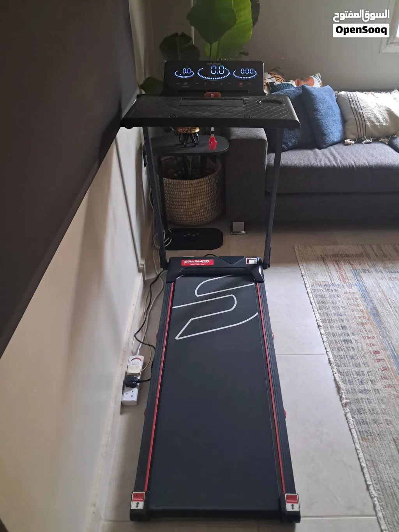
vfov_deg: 65.3
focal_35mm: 27
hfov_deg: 51.4
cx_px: 200
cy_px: 266
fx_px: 415
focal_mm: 4
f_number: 1.8
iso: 800
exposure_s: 1/25
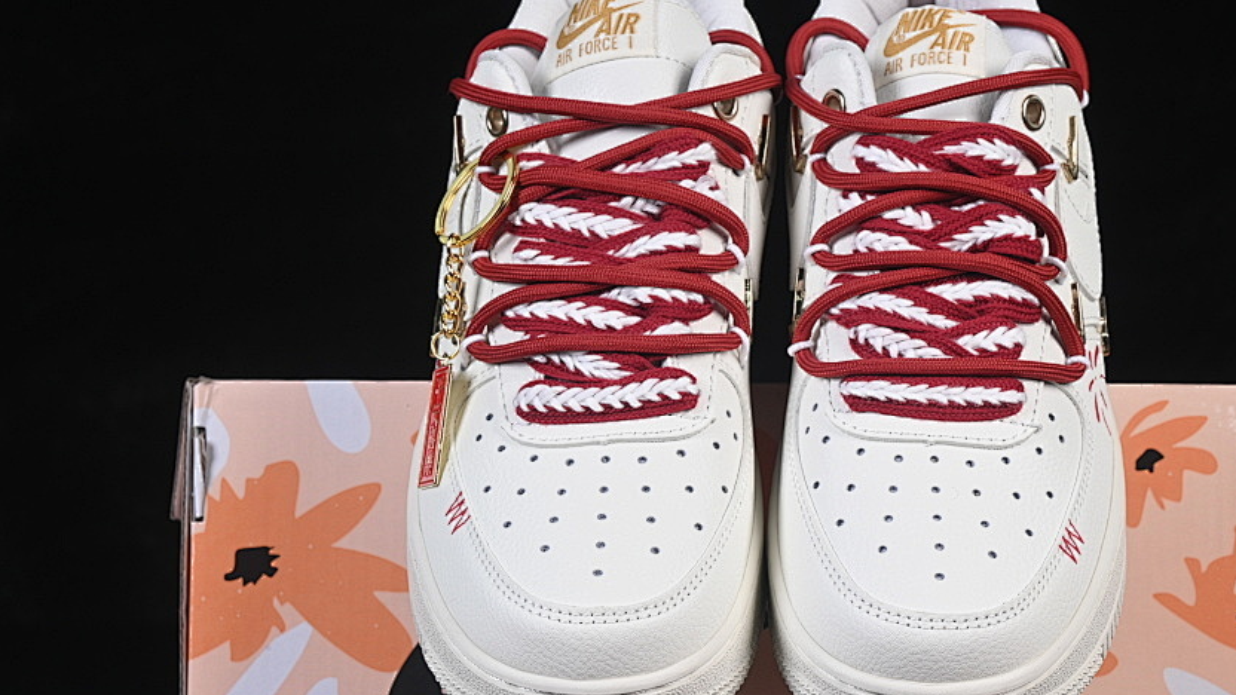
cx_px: 777
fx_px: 3343
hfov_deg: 20.9
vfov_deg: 11.9
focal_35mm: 102
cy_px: 416
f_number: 8
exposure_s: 1/80
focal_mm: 50
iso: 160
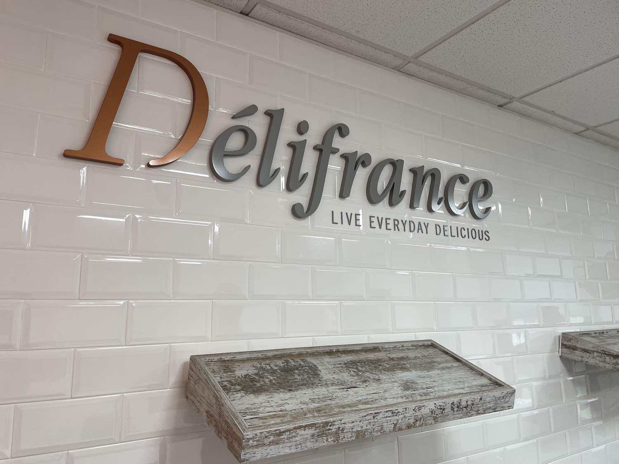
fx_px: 465
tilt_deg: +10.0
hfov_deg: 67.3
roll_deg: +0.9
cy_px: 232
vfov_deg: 53.1
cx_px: 310
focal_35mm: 26
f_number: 1.6
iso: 80
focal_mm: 4.2
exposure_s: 1/100
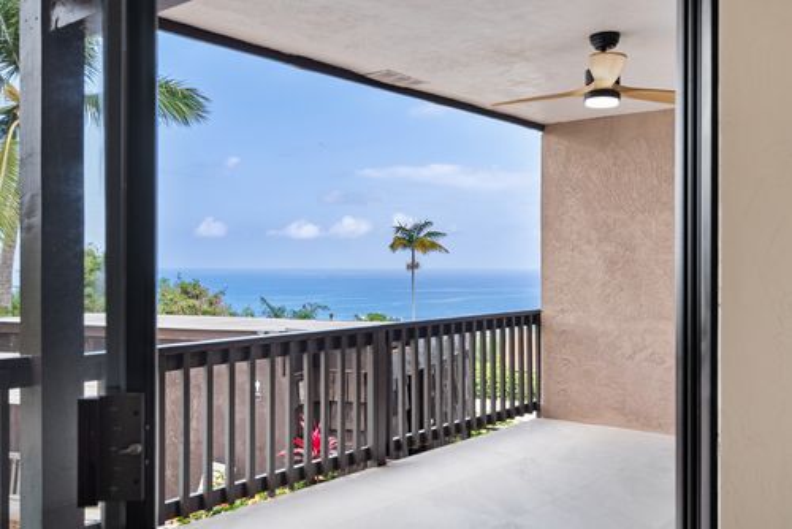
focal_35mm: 35
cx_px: 396
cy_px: 264
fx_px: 770
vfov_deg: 37.9
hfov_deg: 54.4
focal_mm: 35
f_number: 9
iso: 200
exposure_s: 1/50
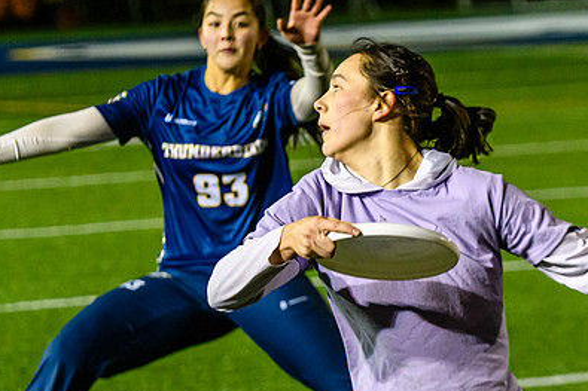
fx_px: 4196
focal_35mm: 257
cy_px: 196
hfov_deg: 8.0
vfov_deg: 5.3
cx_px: 382
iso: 4000
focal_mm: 102
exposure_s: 1/800
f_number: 3.2
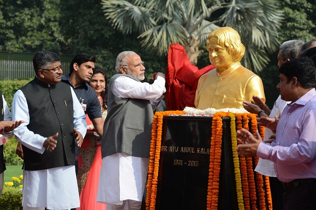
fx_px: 1272
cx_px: 158
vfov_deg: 9.5
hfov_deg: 14.2
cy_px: 105
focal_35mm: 145
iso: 125
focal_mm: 145
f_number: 9
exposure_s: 1/160
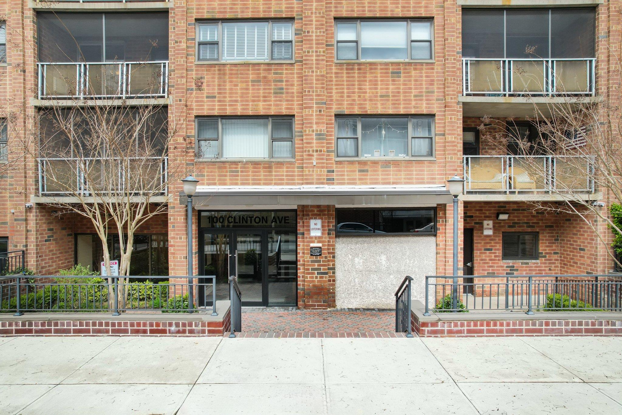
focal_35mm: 22
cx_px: 311
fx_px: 380
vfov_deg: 57.2
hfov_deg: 78.6
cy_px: 208
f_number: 2.8
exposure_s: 1/200
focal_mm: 8.38
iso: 200
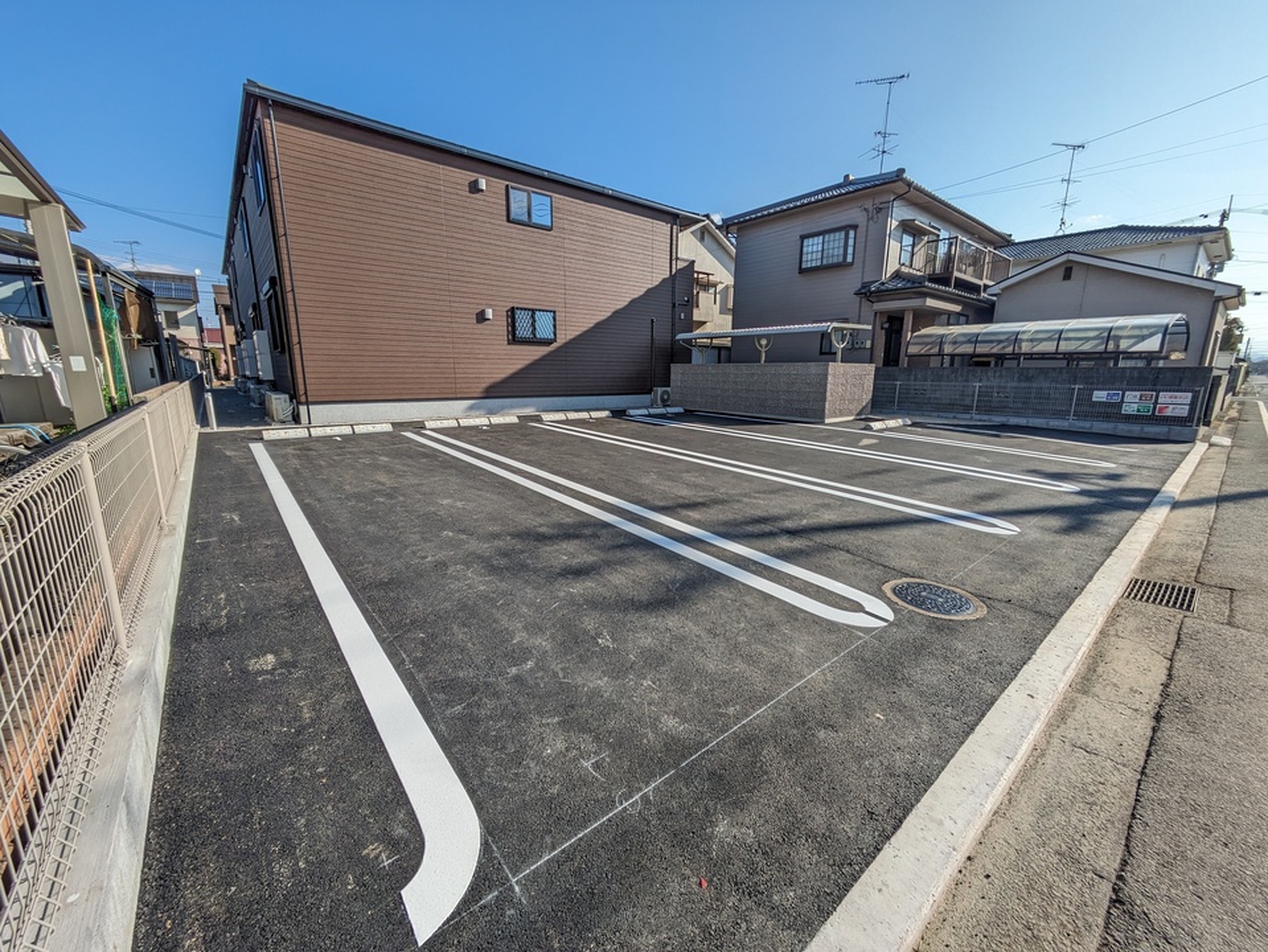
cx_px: 634
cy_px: 476
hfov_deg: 102.0
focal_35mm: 14
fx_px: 513
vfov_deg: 85.7
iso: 49
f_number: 2.2
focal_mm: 1.83
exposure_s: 1/1718
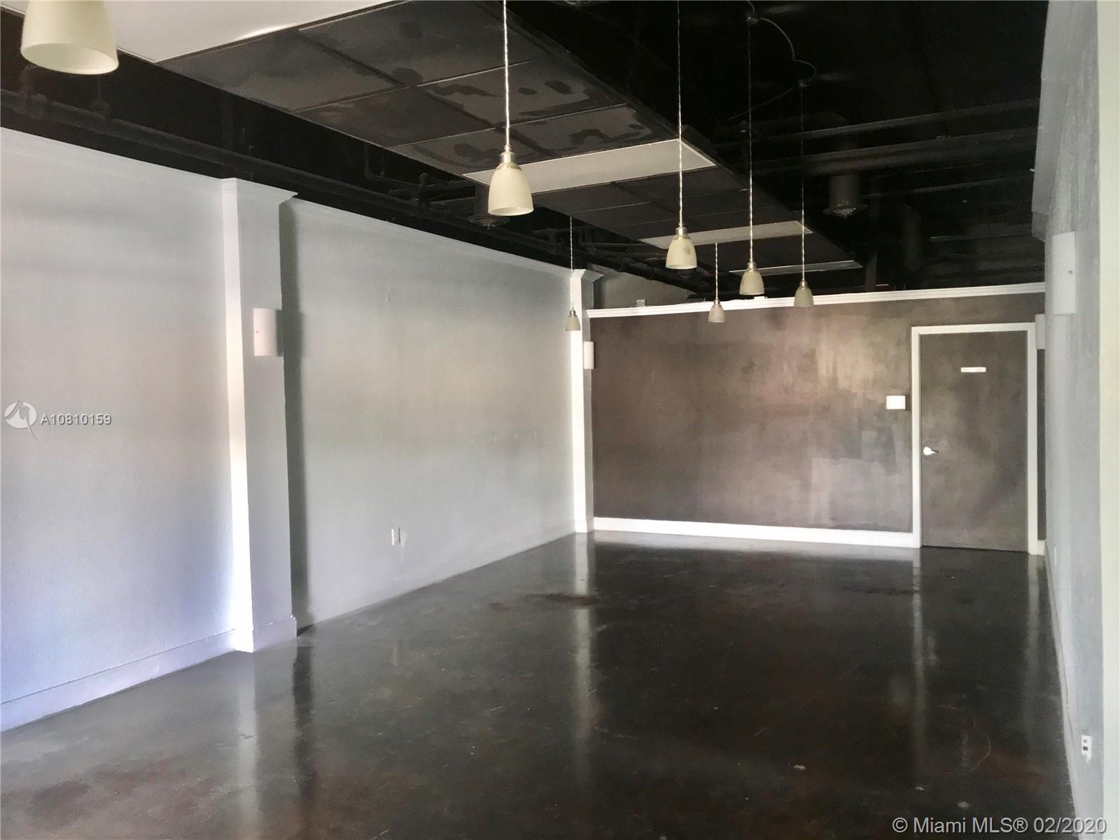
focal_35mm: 28
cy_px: 420
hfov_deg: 63.4
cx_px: 560
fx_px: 906
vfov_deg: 49.7
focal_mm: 3.99
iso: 100
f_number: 1.8
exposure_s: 1/17
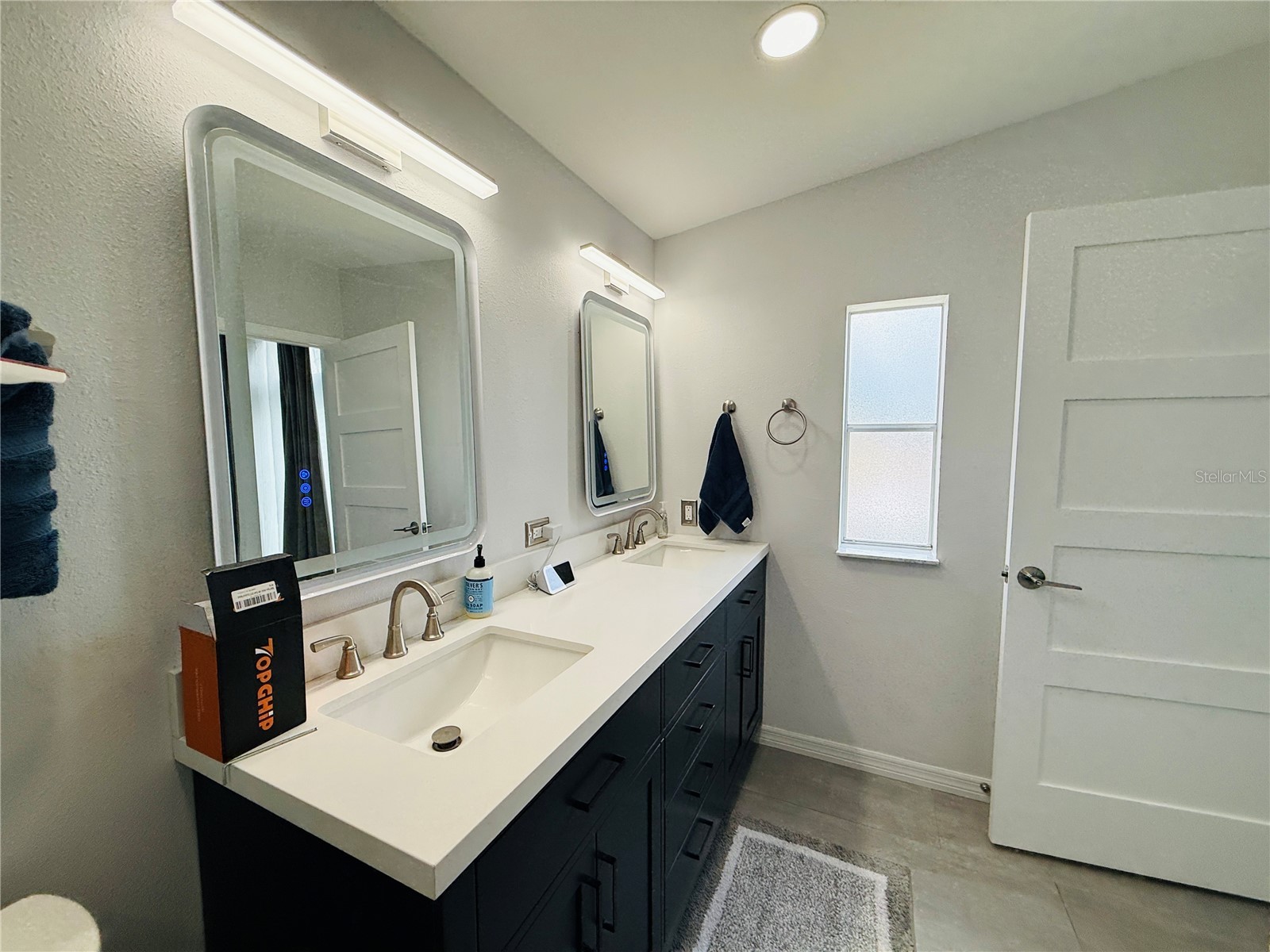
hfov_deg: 102.1
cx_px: 635
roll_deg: +0.2
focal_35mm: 14
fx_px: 514
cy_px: 476
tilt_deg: -1.3
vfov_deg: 85.7
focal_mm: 2.22
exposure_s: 1/284
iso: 64
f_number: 2.2
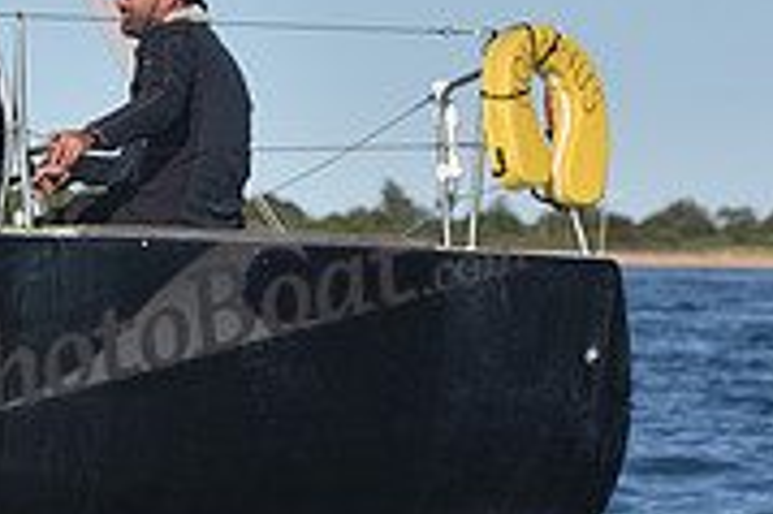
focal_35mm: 308
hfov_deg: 6.6
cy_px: 153
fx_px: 6607
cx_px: -302
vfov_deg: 4.5
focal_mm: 95
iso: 250
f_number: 5
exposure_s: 1/1600
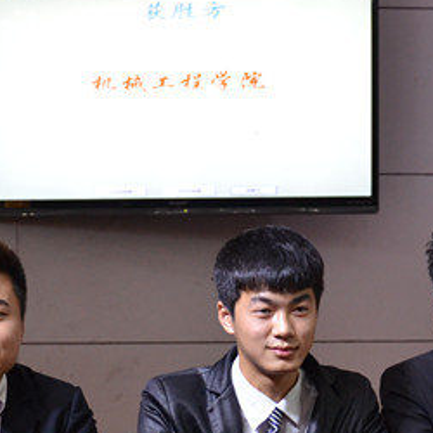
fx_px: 1840
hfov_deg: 13.4
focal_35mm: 130
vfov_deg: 13.4
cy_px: 349
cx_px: 151
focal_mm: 32
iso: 800
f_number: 4.2
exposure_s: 1/40
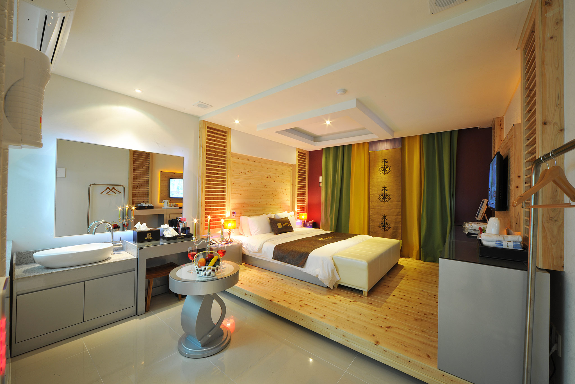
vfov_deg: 81.2
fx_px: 224
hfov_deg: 104.3
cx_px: 288
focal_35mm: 14
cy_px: 192
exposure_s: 15
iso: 125
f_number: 22
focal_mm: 14
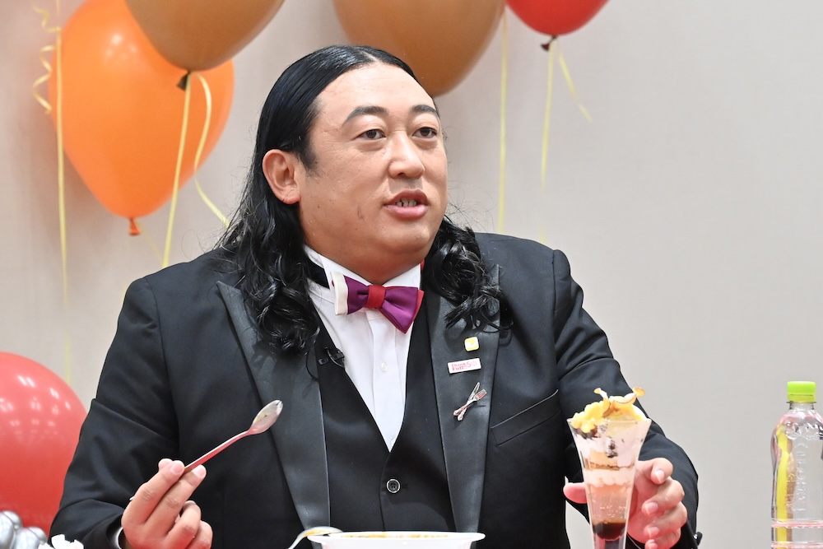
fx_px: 6859
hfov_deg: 6.9
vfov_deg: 4.6
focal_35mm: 300
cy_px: 274
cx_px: 412
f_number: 7.1
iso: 6400
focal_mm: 200
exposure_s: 1/160
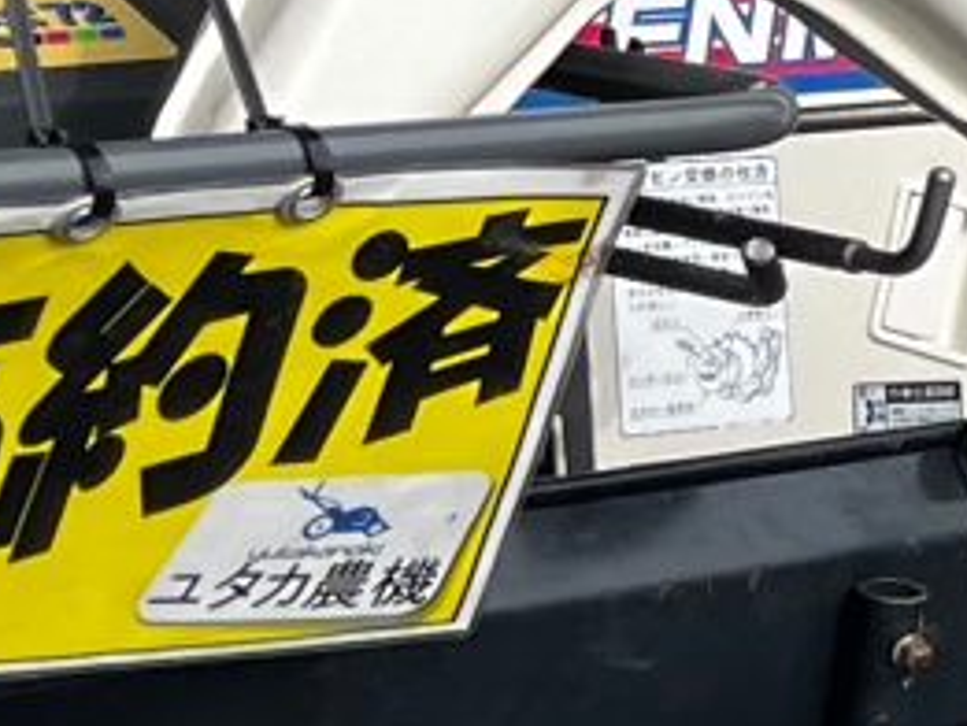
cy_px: 311
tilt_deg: -10.4
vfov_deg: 7.4
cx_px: 3623
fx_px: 5618
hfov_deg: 7.5
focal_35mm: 201
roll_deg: -7.9
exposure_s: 1/1890
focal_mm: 5.1
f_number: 1.6
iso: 50
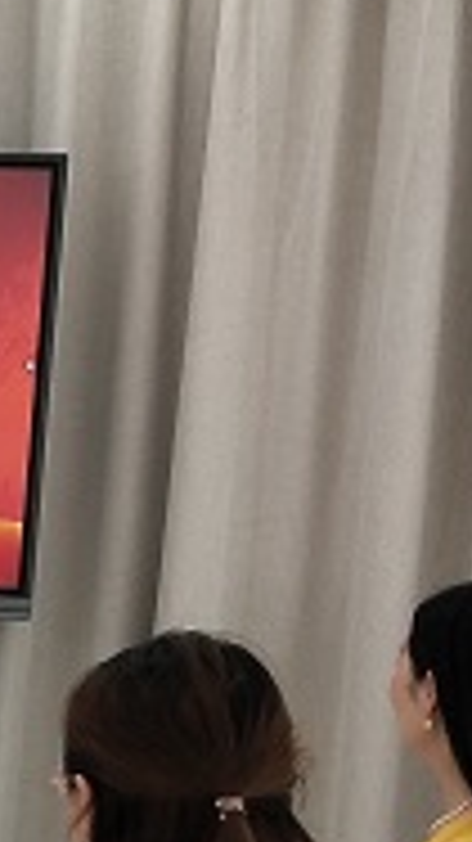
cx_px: -913
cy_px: 702
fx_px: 2384
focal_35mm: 107
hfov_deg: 9.2
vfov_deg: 19.7
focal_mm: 3.99
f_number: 1.7
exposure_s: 1/50
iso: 42
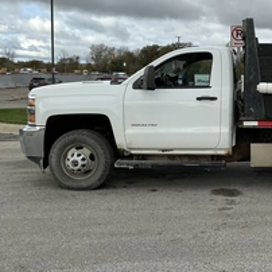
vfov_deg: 34.5
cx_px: 257
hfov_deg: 32.5
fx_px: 436
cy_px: 105
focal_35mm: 49
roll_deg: -0.2
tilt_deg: -2.0
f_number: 1.8
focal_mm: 3
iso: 25
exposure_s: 1/978
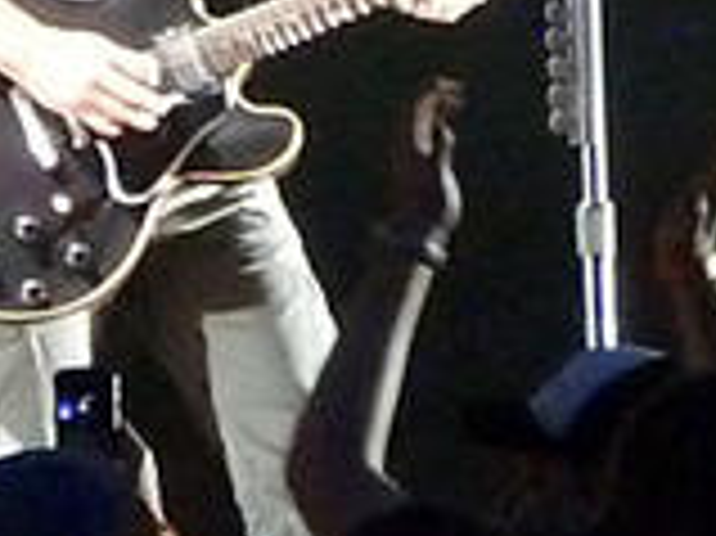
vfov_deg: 1.0
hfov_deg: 1.3
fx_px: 32036
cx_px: -122
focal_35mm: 1550
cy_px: -261
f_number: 5.9
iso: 3200
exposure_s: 1/50
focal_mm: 68.8
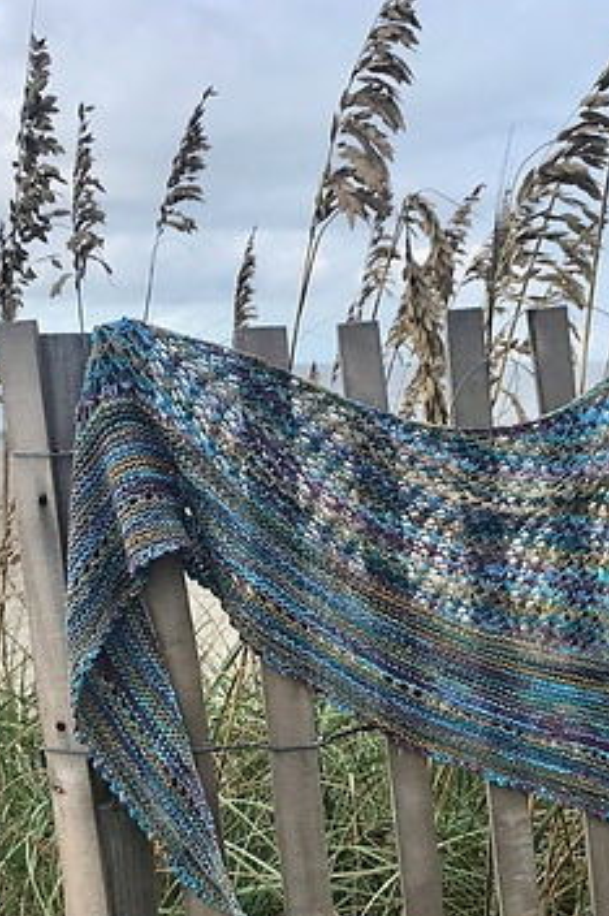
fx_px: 1347
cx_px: 463
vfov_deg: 37.4
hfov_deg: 25.1
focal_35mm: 53
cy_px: 559
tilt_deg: -9.4
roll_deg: +1.4
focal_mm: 3.99
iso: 20
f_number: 1.8
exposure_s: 1/1041
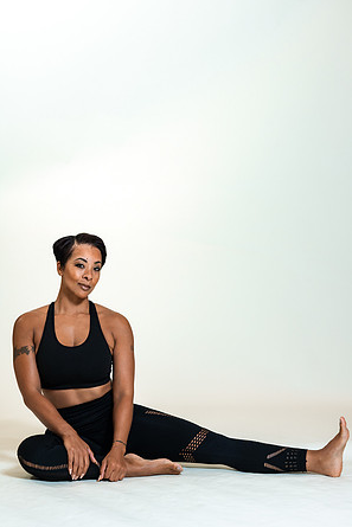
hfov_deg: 15.9
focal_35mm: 86
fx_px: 1260
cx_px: 177
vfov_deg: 23.6
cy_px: 262
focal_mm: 85
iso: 320
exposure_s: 1/160
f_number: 4
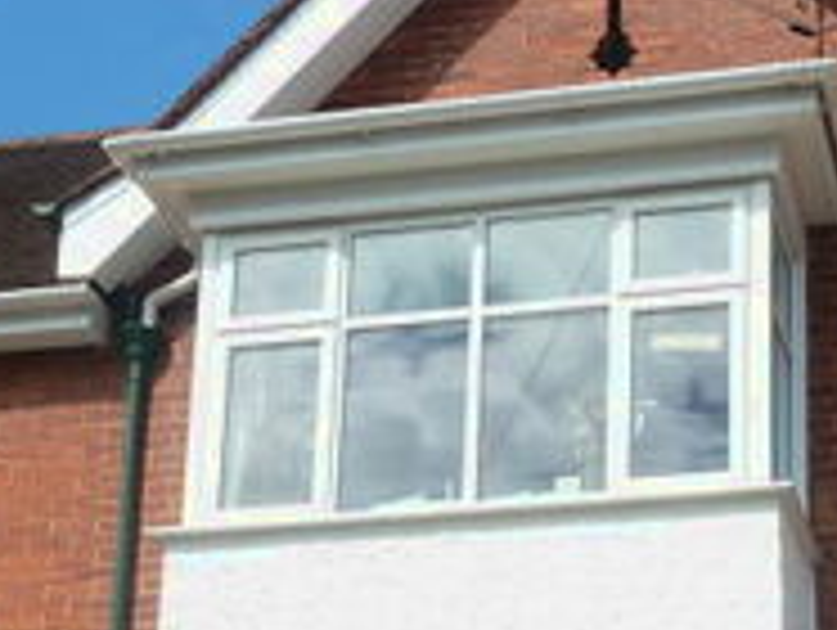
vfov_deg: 15.0
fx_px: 2276
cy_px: 839
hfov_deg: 20.5
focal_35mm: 94
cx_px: 720
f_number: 4.5
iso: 80
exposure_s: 1/500
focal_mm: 4.1
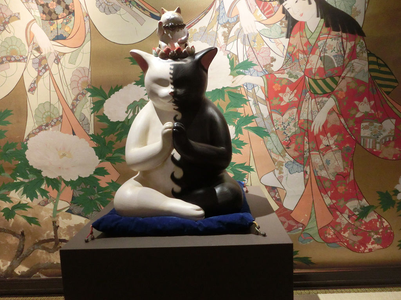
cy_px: 150
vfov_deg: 49.7
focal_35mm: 28
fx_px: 324
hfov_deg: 63.4
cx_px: 200
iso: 800
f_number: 3
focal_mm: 5
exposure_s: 1/40
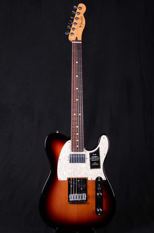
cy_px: 116
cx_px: 77
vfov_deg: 41.2
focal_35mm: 48
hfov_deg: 28.0
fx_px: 309
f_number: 13
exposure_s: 1/200
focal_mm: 32
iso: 200
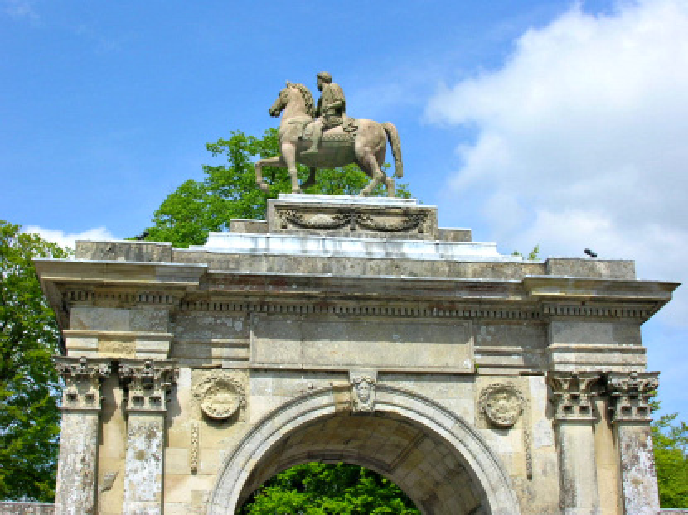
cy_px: 258
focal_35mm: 58
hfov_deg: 33.2
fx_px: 1152
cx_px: 344
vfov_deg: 25.2
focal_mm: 9.7
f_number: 5.9
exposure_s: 1/270
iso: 50
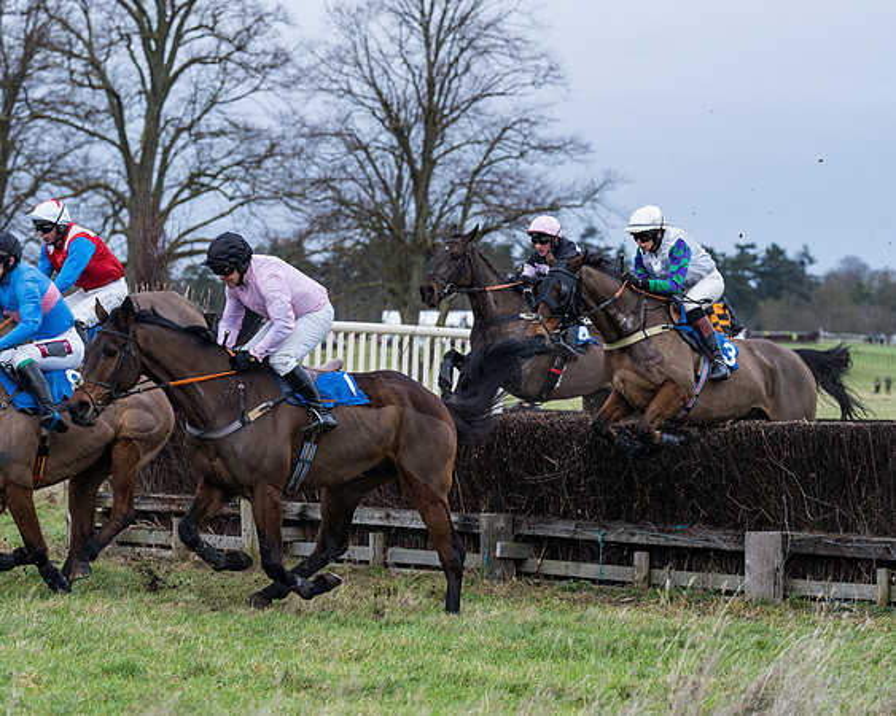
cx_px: 344
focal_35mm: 156
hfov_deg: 12.3
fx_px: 4141
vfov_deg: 9.9
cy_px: 348
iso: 400
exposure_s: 1/1600
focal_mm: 135
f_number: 4.5
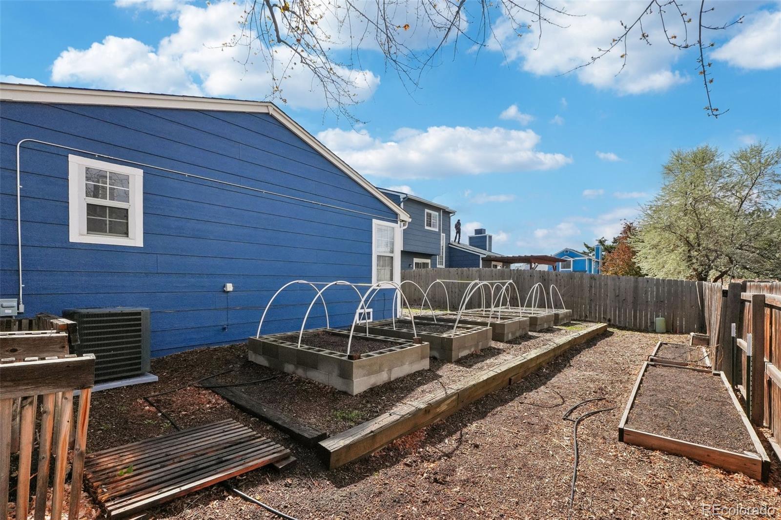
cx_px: 390
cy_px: 260
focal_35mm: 15
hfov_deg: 100.4
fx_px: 325
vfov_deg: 77.3
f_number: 9
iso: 640
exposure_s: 1/1600
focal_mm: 10
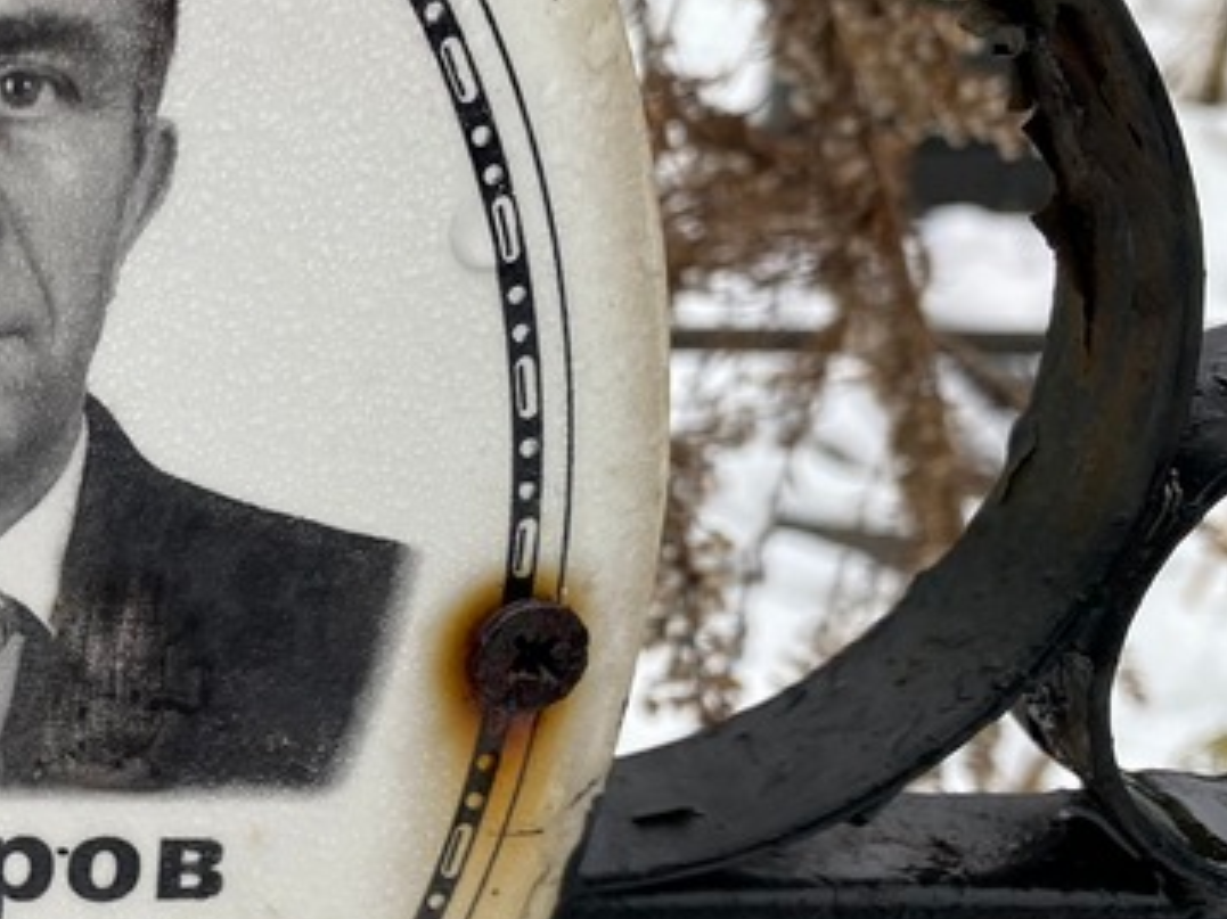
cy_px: 465
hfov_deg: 30.2
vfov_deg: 25.2
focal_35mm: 58
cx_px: -79
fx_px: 2055
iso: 40
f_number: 1.8
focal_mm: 4.25
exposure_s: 1/121
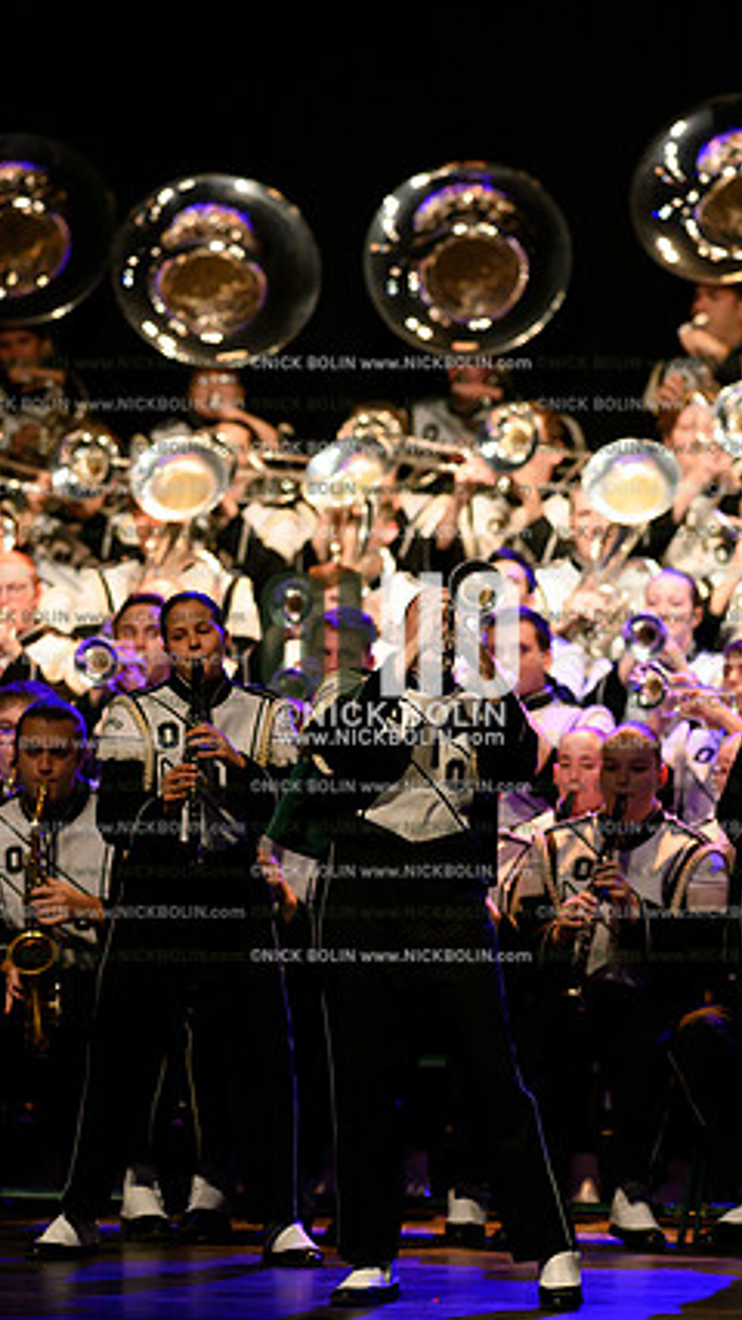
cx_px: 390
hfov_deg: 3.7
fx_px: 11584
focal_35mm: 331
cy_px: 658
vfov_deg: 6.5
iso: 6400
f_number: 4
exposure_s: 1/500
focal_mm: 300
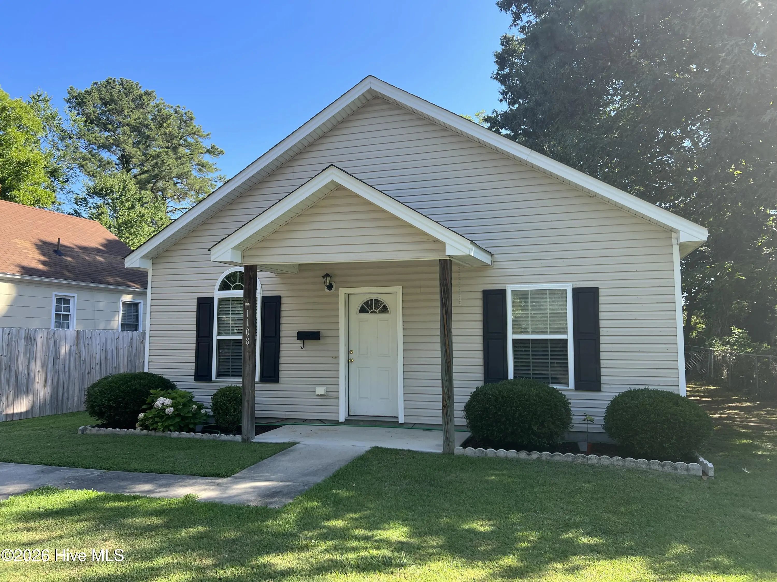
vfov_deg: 53.1
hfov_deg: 67.3
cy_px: 291
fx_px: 584
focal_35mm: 26
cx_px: 388
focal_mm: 5.7
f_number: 1.5
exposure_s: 1/1029
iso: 50
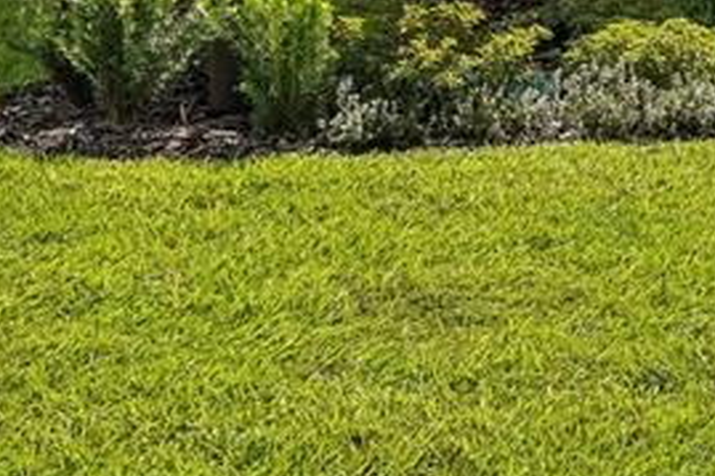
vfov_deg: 13.4
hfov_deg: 20.0
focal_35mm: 95
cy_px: -266
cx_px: 874
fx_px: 1886
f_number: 20
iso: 100
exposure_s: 1/50
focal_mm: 25
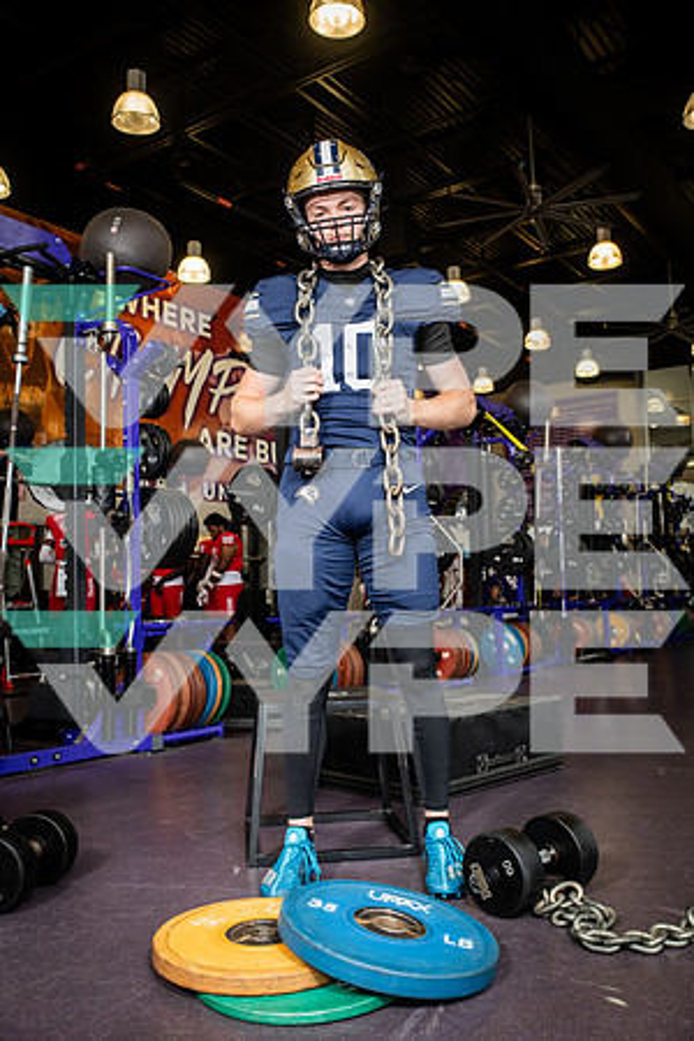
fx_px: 925
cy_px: 520
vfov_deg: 58.7
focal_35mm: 32
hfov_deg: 41.1
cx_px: 347
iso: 500
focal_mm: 32
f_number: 5.6
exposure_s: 1/250
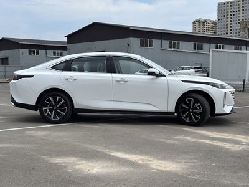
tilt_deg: -3.5
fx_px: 374
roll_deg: -0.4
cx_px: 124
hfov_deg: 36.8
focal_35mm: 52
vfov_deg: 28.0
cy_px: 94
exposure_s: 1/2571
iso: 32
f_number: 1.6
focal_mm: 5.96
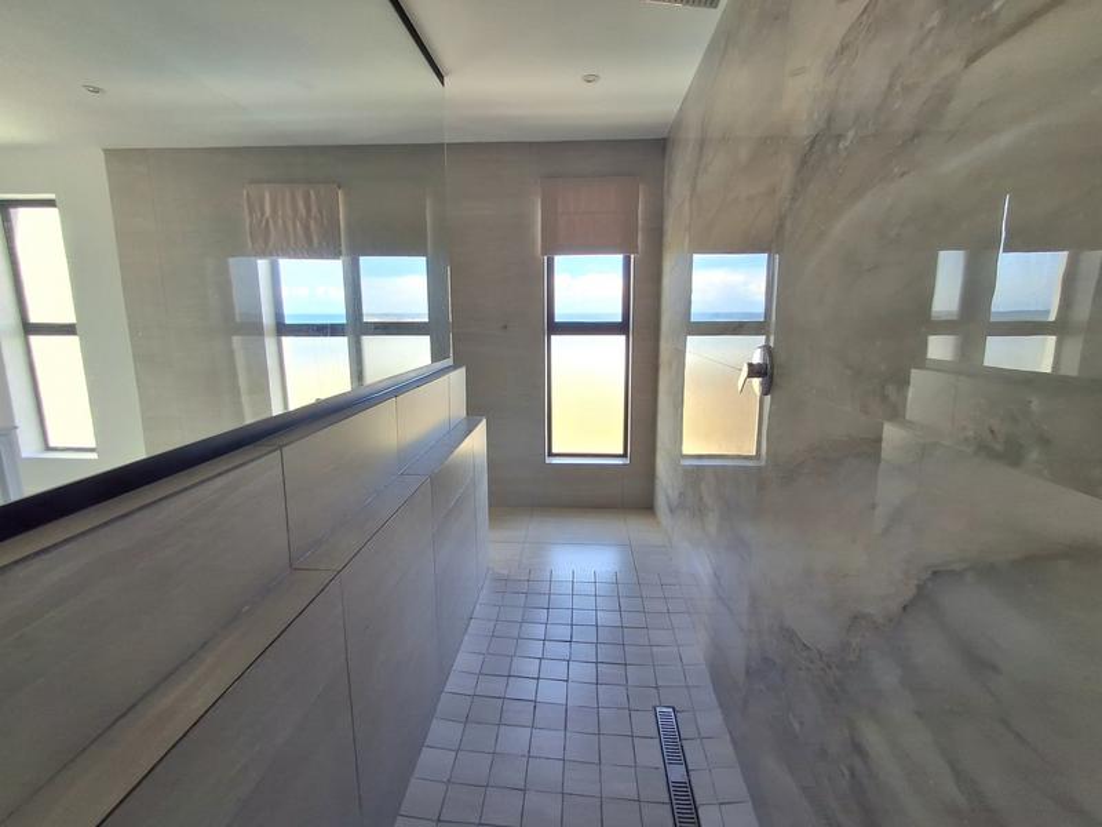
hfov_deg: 94.5
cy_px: 414
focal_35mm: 16
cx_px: 551
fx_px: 509
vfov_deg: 78.1
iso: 40
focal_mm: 1.64
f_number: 2.2
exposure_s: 1/149
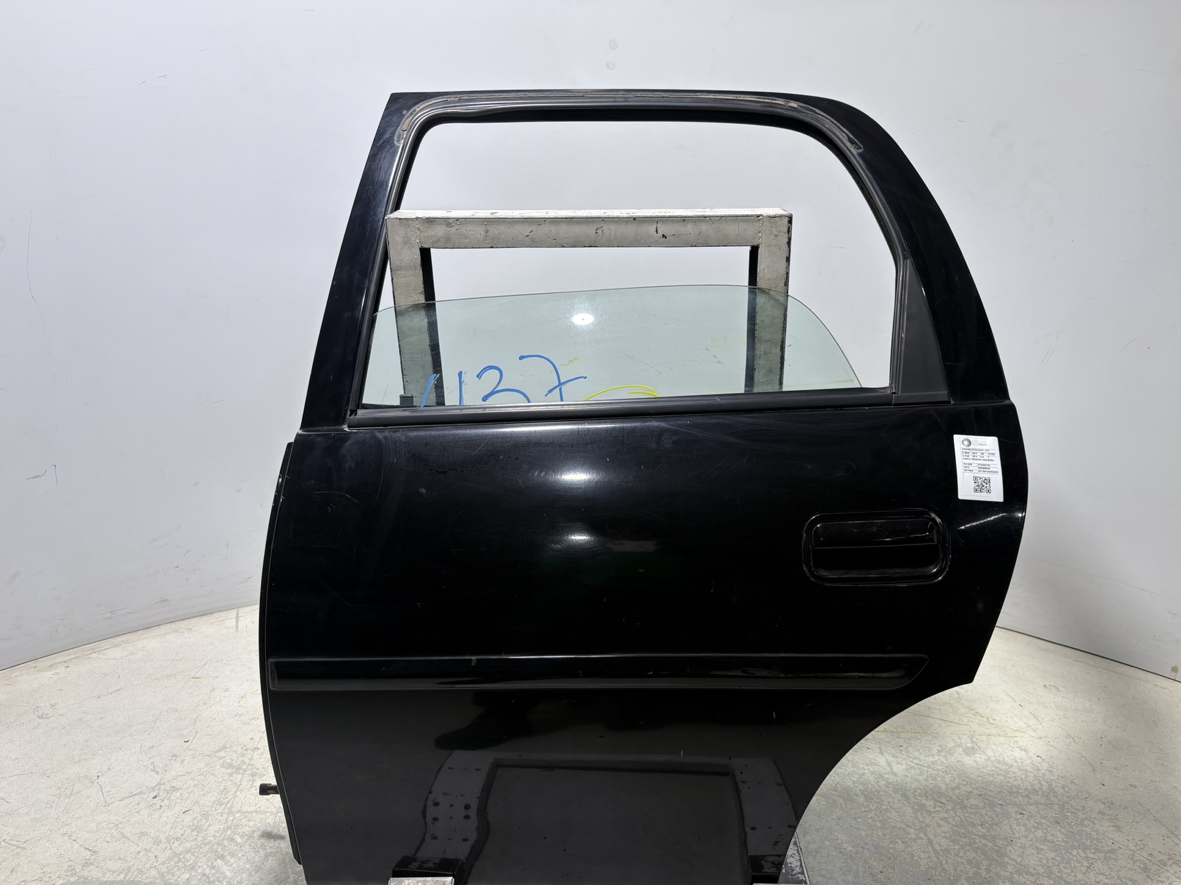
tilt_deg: -19.1
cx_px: 596
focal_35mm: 27
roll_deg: +1.0
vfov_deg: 51.3
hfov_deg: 65.3
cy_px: 454
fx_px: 921
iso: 50
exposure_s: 1/132
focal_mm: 5.96
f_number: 1.6
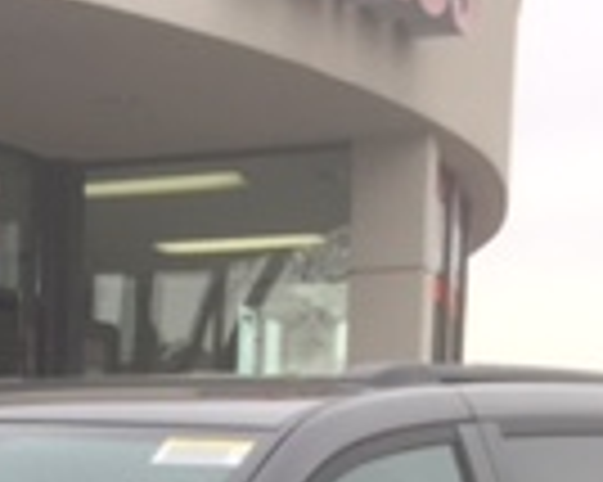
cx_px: -274
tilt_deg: -9.4
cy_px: 959
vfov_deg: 10.5
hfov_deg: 13.5
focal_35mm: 135
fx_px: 2408
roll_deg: +1.3
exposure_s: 1/388
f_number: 2.2
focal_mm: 4.15
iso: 32
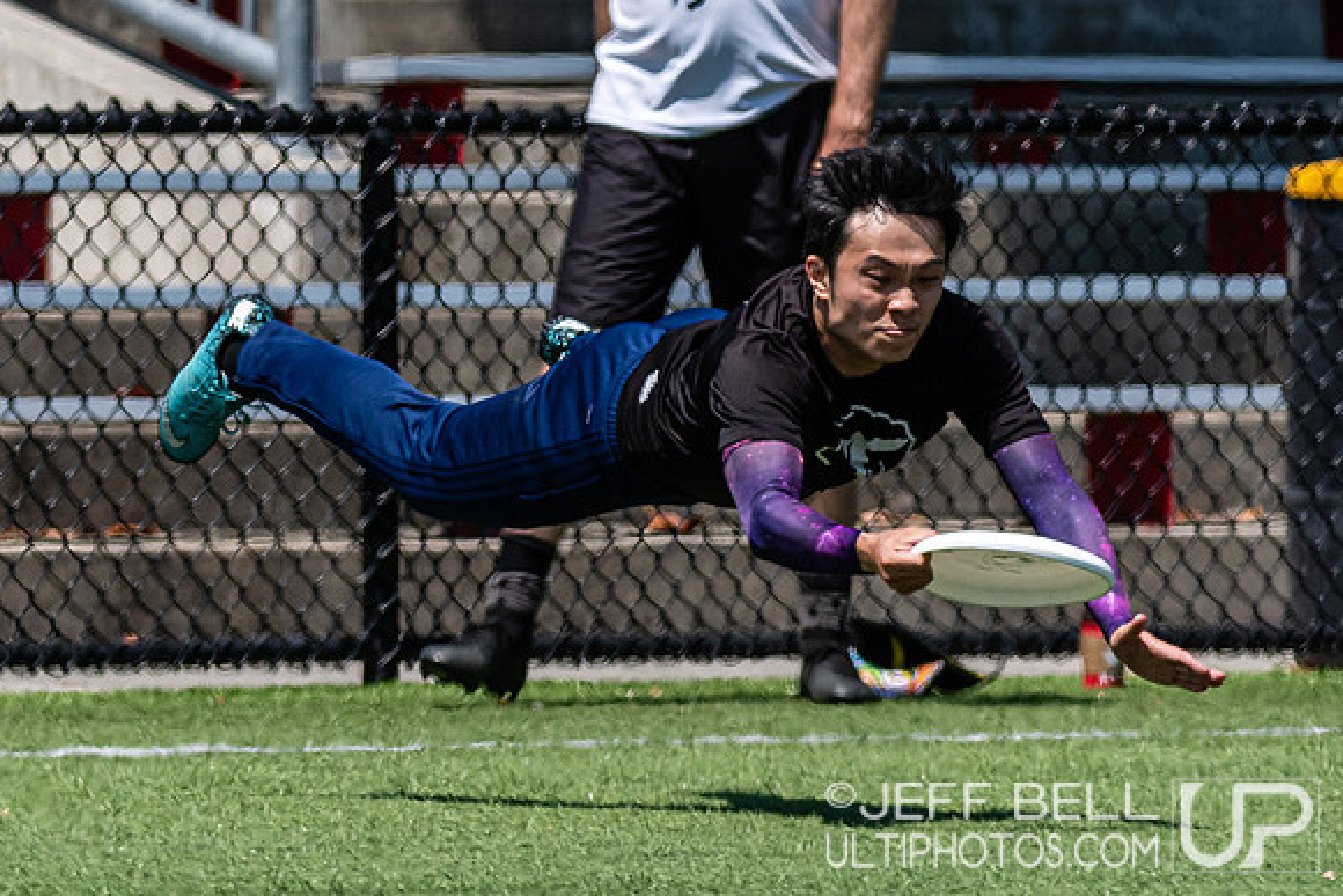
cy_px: 115
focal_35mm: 850
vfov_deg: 1.6
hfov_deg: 2.4
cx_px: 741
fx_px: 31717
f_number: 4
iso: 200
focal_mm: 250
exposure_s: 1/2500
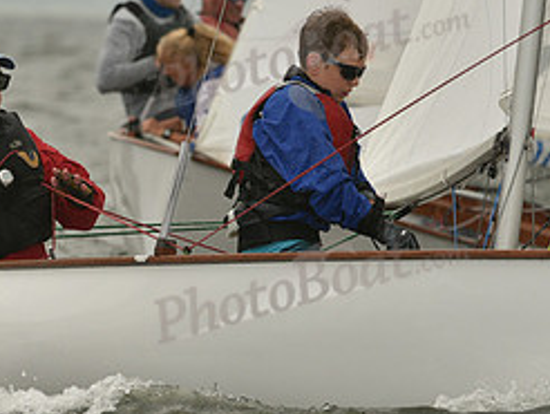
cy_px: 200
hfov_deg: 2.7
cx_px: 40
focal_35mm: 747
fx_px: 11880
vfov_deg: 2.0
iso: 320
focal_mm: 330
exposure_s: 1/1250
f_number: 6.3
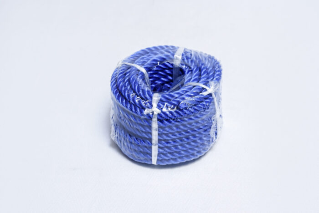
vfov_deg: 19.5
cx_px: 160
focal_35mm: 70
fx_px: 621
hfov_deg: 28.8
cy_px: 106
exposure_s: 1/200
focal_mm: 70
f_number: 9
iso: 3200
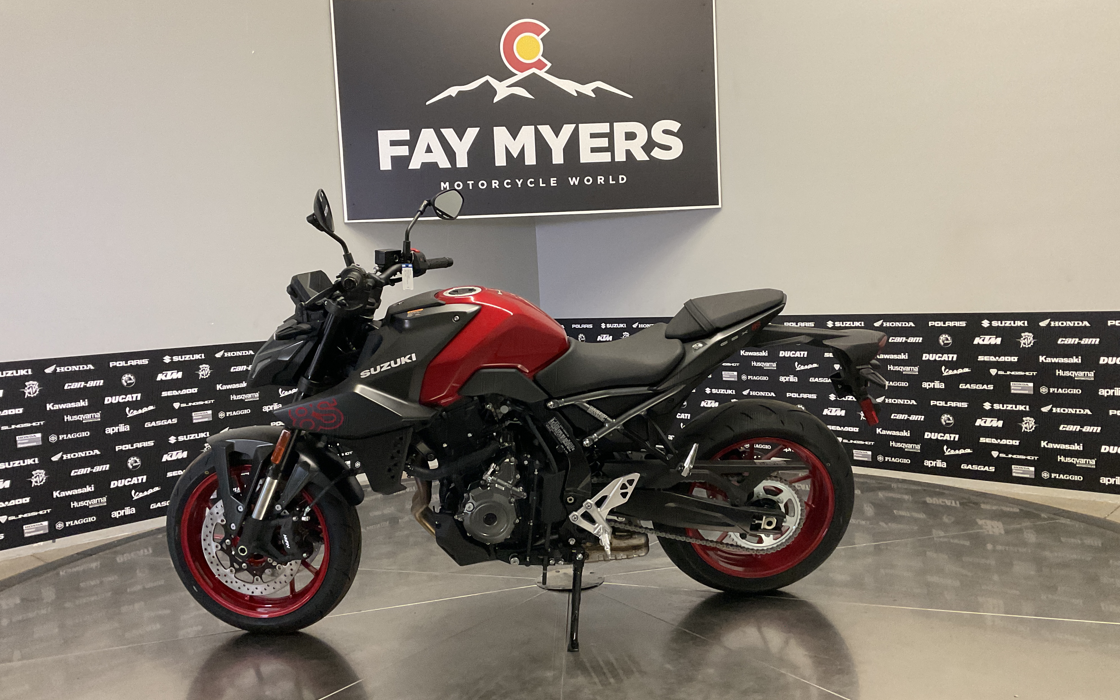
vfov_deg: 40.6
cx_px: 561
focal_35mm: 31
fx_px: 946
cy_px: 338
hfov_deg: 61.2
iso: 200
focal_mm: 3
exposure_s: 1/60
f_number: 1.8
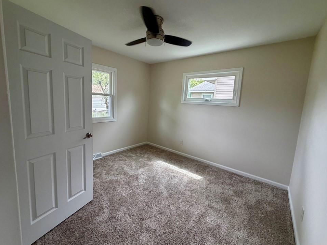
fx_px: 142
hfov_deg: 98.2
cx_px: 161
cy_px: 118
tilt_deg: -6.3
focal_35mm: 15
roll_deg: -1.8
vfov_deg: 81.7
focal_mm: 2.22
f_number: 2.2
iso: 200
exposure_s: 1/121
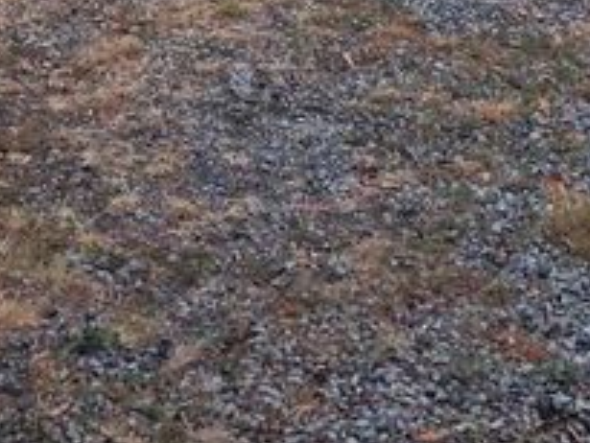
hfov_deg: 16.9
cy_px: -607
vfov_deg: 11.0
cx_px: 66
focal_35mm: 115
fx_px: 1961
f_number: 1.8
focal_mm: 6.4
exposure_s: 1/120
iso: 50
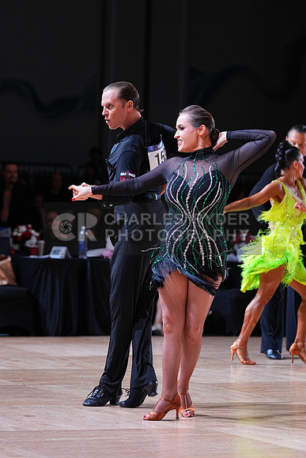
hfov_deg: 10.3
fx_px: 1695
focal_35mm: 133
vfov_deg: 15.4
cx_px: 153
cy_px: 229
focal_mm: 133
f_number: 4
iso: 1000
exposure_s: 1/250
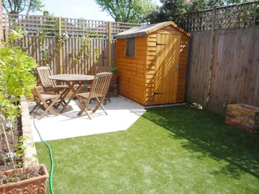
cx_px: 130
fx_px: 224
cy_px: 97
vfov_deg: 46.8
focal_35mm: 30
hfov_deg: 60.0
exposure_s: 1/400
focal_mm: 5.2
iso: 100
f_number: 4
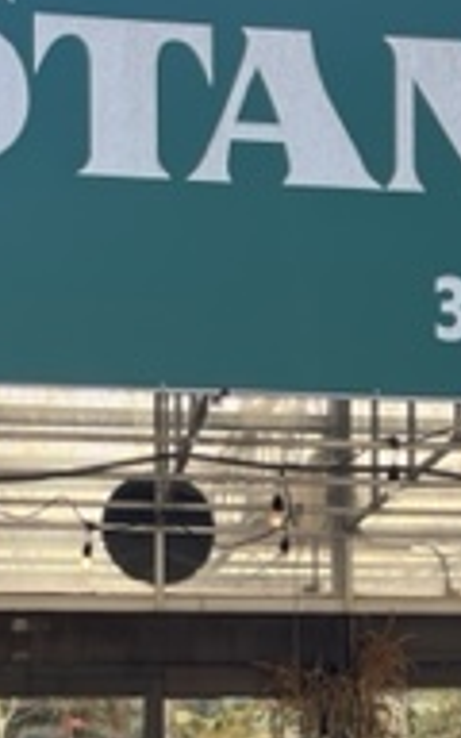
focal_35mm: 92
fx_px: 1849
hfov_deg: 14.1
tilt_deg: -1.4
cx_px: 380
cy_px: 753
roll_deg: +0.3
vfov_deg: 21.7
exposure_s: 1/307
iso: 50
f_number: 1.6
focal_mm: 5.1
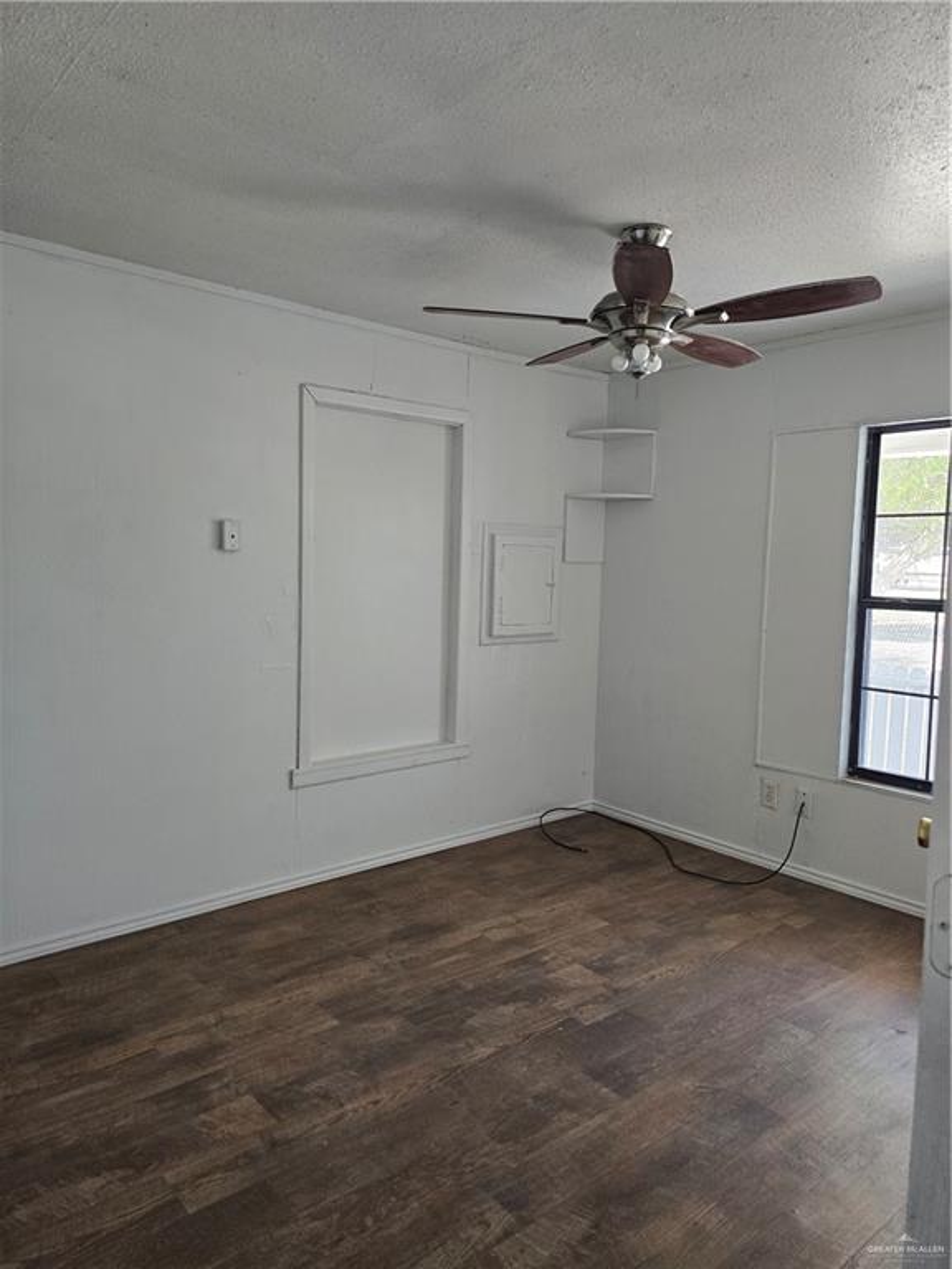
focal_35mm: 23
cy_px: 634
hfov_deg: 58.9
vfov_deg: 73.9
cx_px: 476
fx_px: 843
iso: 160
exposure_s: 1/180
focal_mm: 6.3
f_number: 1.7
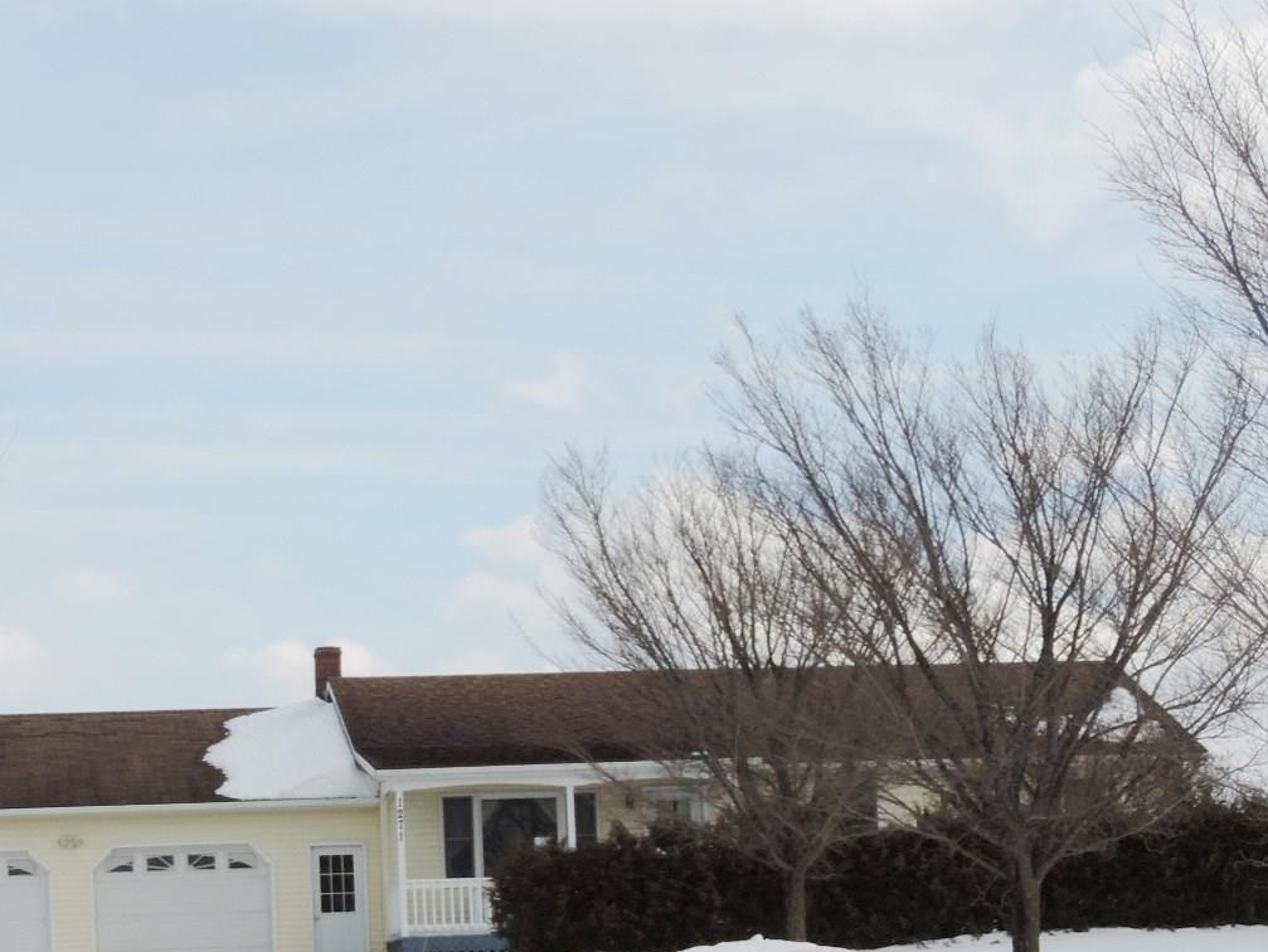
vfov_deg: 13.9
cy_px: 832
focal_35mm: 106
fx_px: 3884
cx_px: 544
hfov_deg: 18.5
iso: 80
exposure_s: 1/1250
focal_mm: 8.3
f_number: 3.5
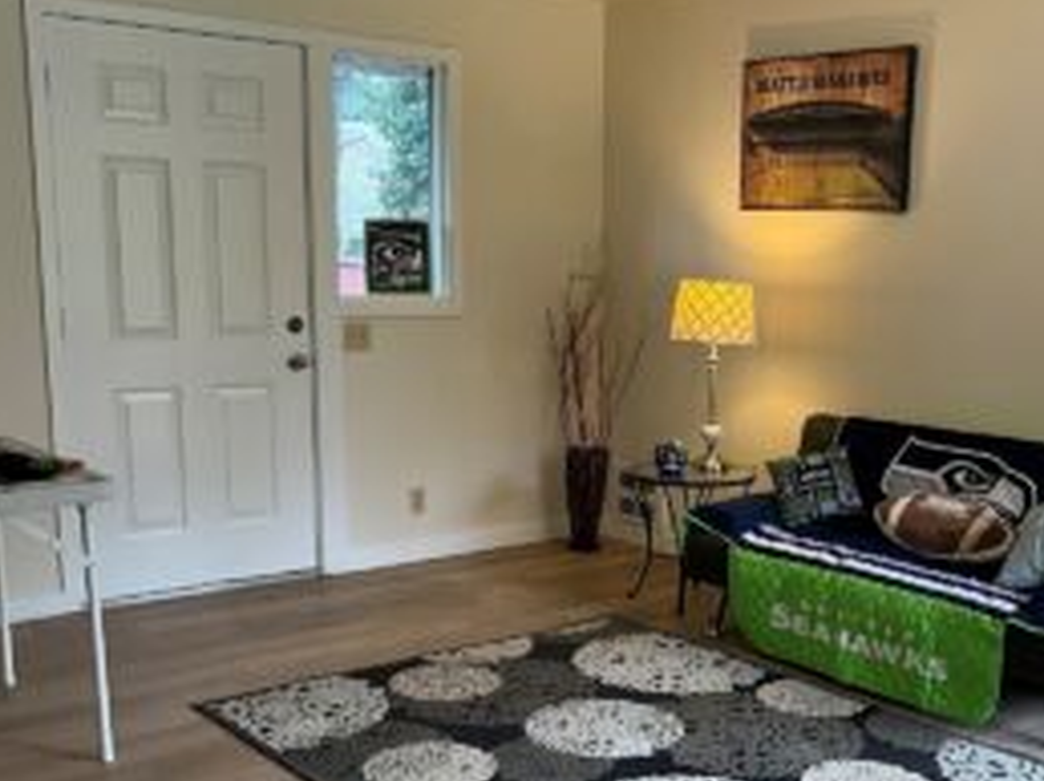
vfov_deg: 31.9
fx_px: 1356
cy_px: 526
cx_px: 720
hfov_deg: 41.4
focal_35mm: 45
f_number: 1.8
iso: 80
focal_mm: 3
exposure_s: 1/60
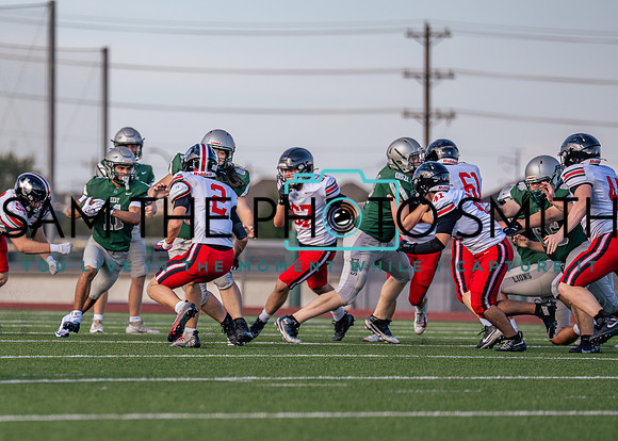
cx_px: 110
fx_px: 5710
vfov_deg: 4.4
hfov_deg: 6.2
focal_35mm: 325
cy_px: 258
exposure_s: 1/2500
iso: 250
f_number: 2.8
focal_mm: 200
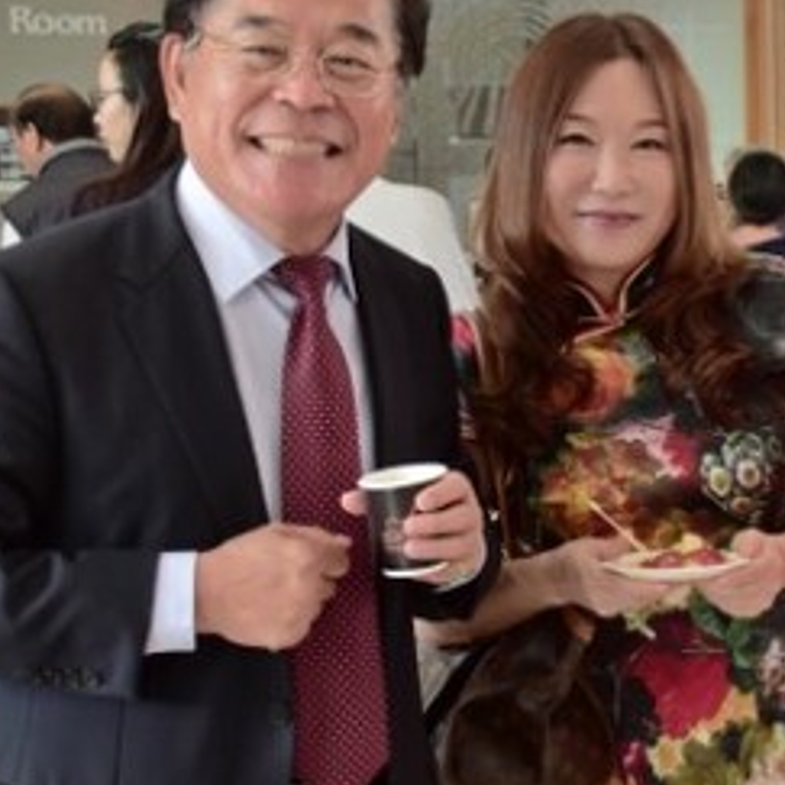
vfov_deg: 15.8
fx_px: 2822
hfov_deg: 15.4
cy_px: 360
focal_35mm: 110
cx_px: 882
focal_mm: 30
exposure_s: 1/40
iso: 400
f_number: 5
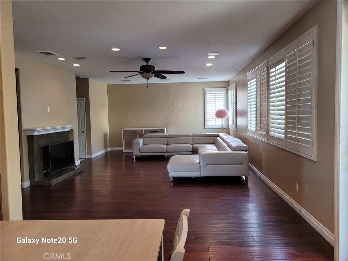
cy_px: 130
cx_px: 174
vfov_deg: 53.1
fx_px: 261
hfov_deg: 67.3
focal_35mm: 26
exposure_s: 1/120
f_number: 1.8
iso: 320
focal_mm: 5.4
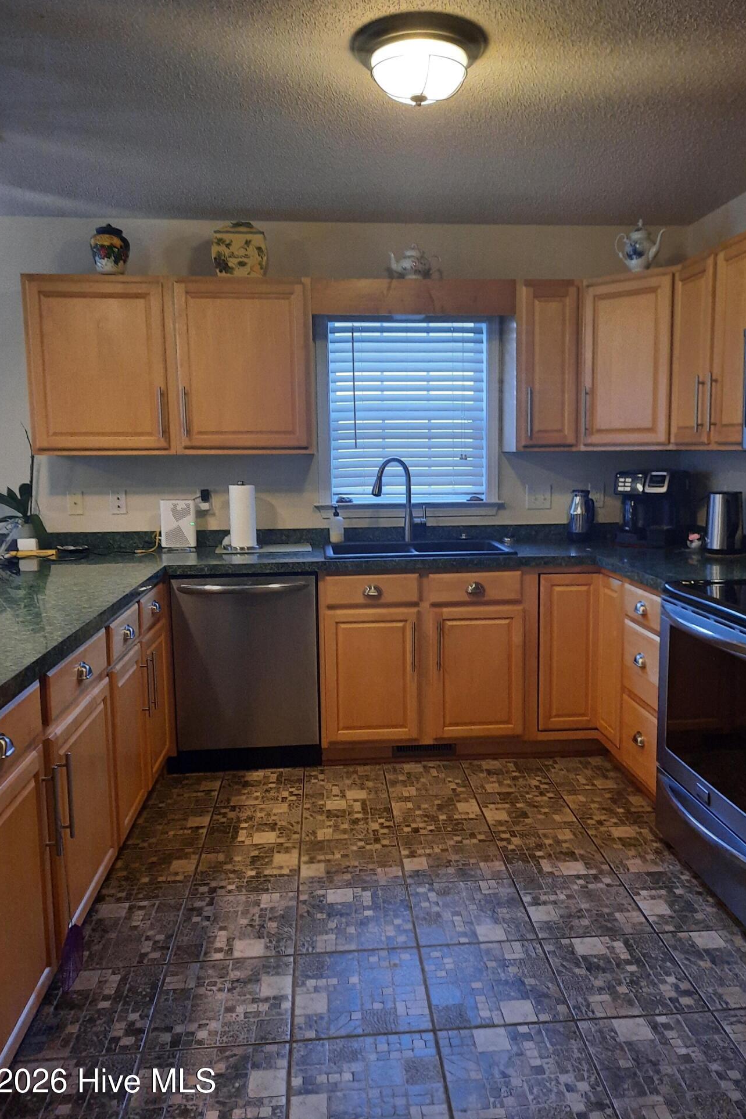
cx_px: 404
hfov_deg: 47.9
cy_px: 553
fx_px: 839
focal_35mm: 27
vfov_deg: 67.4
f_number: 2
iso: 400
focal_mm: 4.6
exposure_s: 1/30
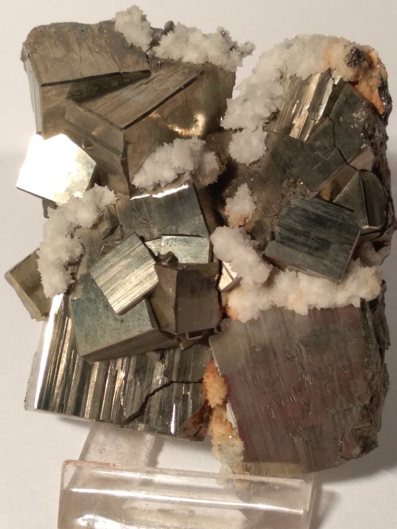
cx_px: 198
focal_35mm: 26
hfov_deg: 53.1
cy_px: 264
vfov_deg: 67.3
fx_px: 398
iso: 127
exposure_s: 1/100
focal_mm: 3.54
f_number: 2
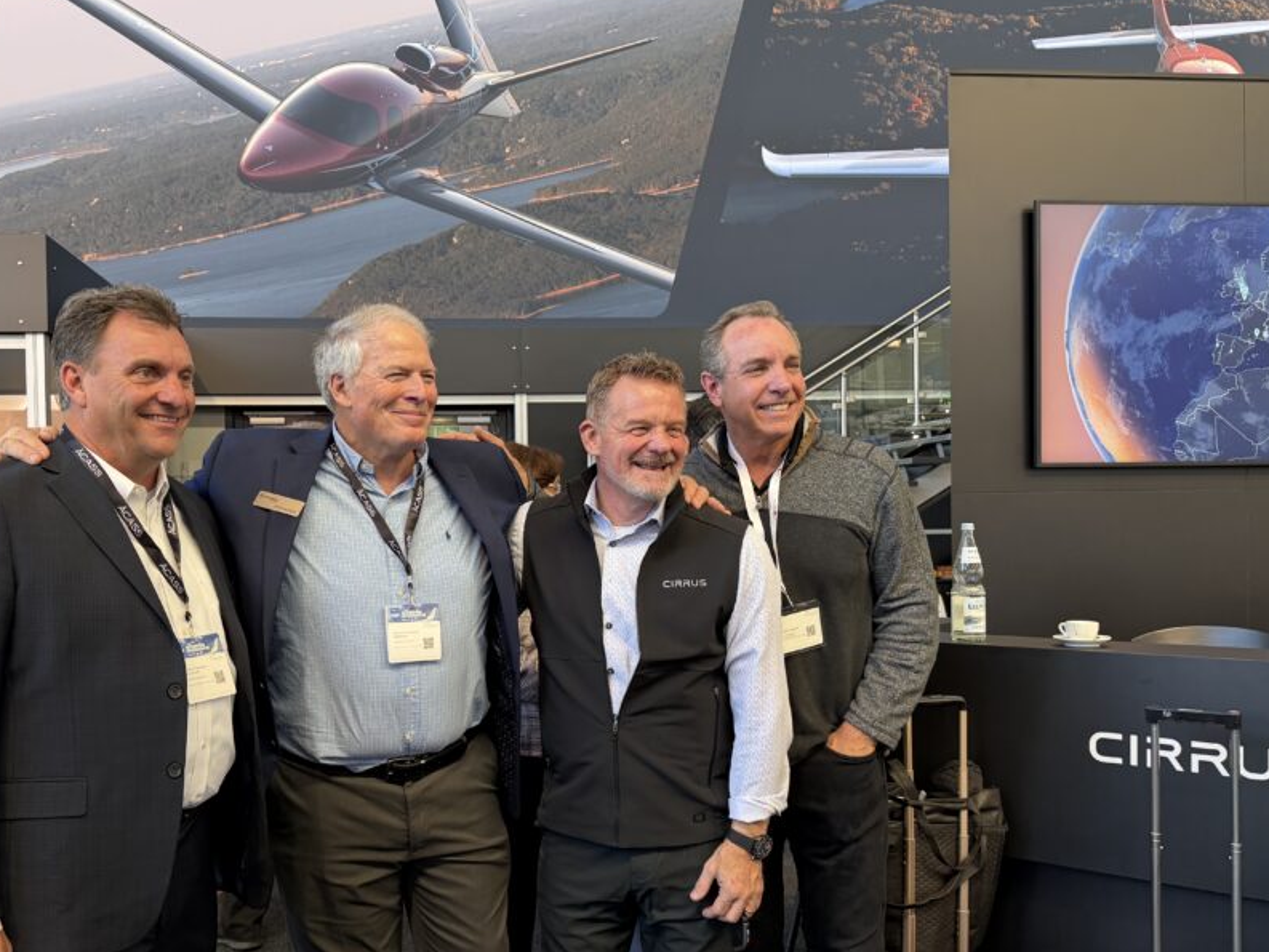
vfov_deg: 45.3
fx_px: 1137
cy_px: 546
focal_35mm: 31
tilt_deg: +0.5
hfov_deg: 57.9
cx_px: 517
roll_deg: +1.4
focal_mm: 6.76
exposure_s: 1/121
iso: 200
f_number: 1.78
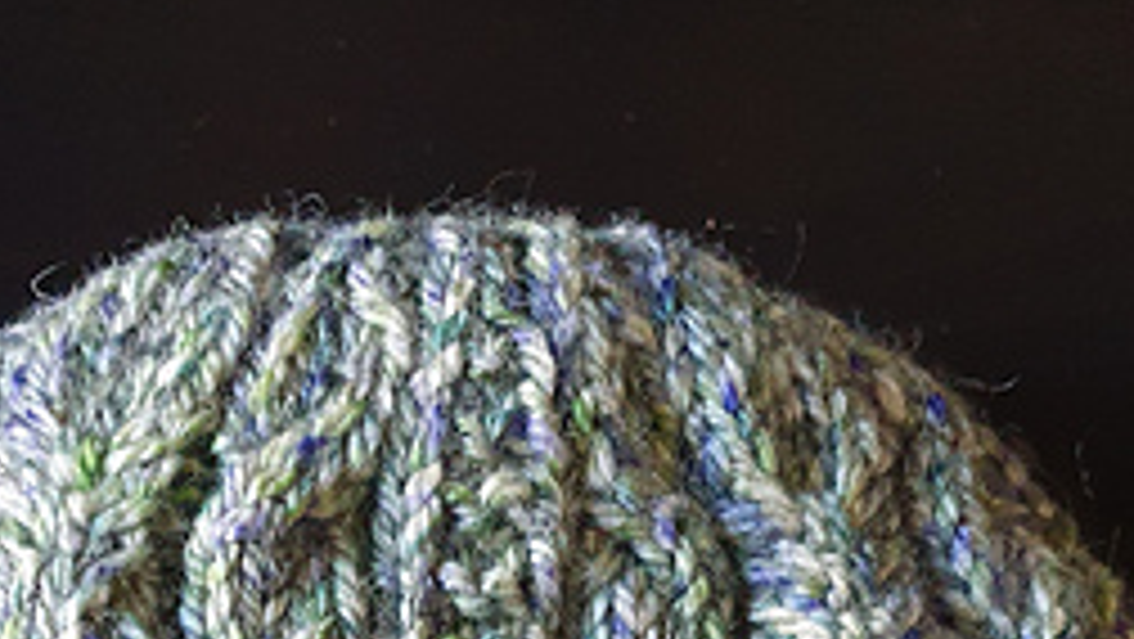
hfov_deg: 29.2
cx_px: 414
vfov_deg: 14.4
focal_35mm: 72
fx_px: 2166
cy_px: 1210
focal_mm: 4.32
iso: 320
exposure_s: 1/50
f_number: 1.5
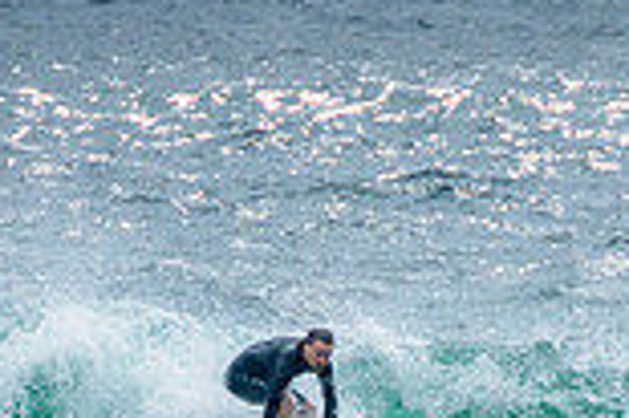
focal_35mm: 1836
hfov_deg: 1.1
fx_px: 32045
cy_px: 590
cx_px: 507
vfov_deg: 0.7
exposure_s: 1/1600
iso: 500
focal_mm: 400
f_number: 10
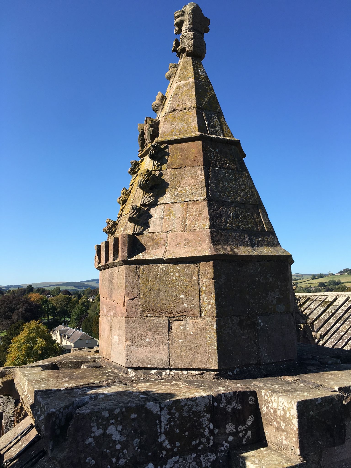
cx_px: 176
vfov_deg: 61.7
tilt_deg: +9.5
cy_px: 234
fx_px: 392
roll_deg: +2.0
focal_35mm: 29
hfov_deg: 48.2
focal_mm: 4.15
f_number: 2.2
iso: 25
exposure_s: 1/1166
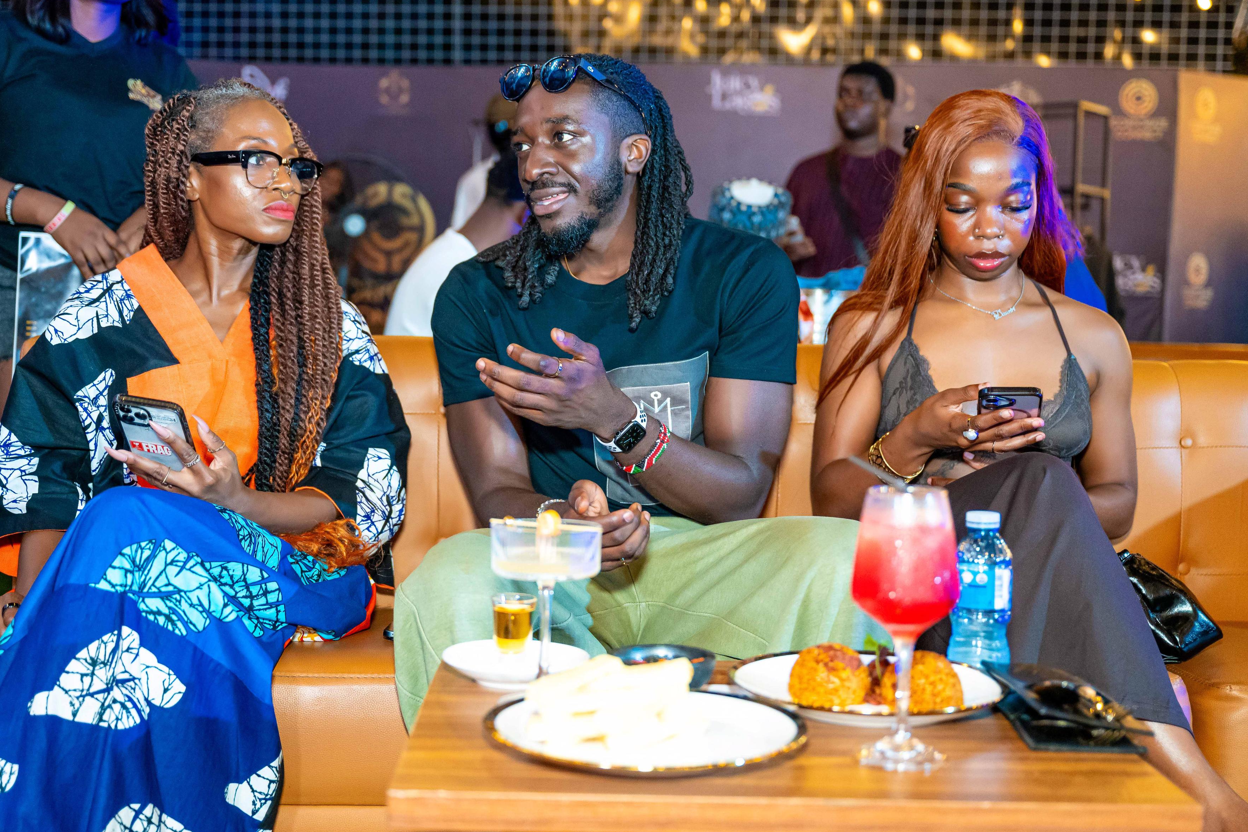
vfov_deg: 28.1
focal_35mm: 48
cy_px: 416
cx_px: 595
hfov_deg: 41.1
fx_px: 1664
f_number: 2.8
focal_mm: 44
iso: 3200
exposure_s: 1/160
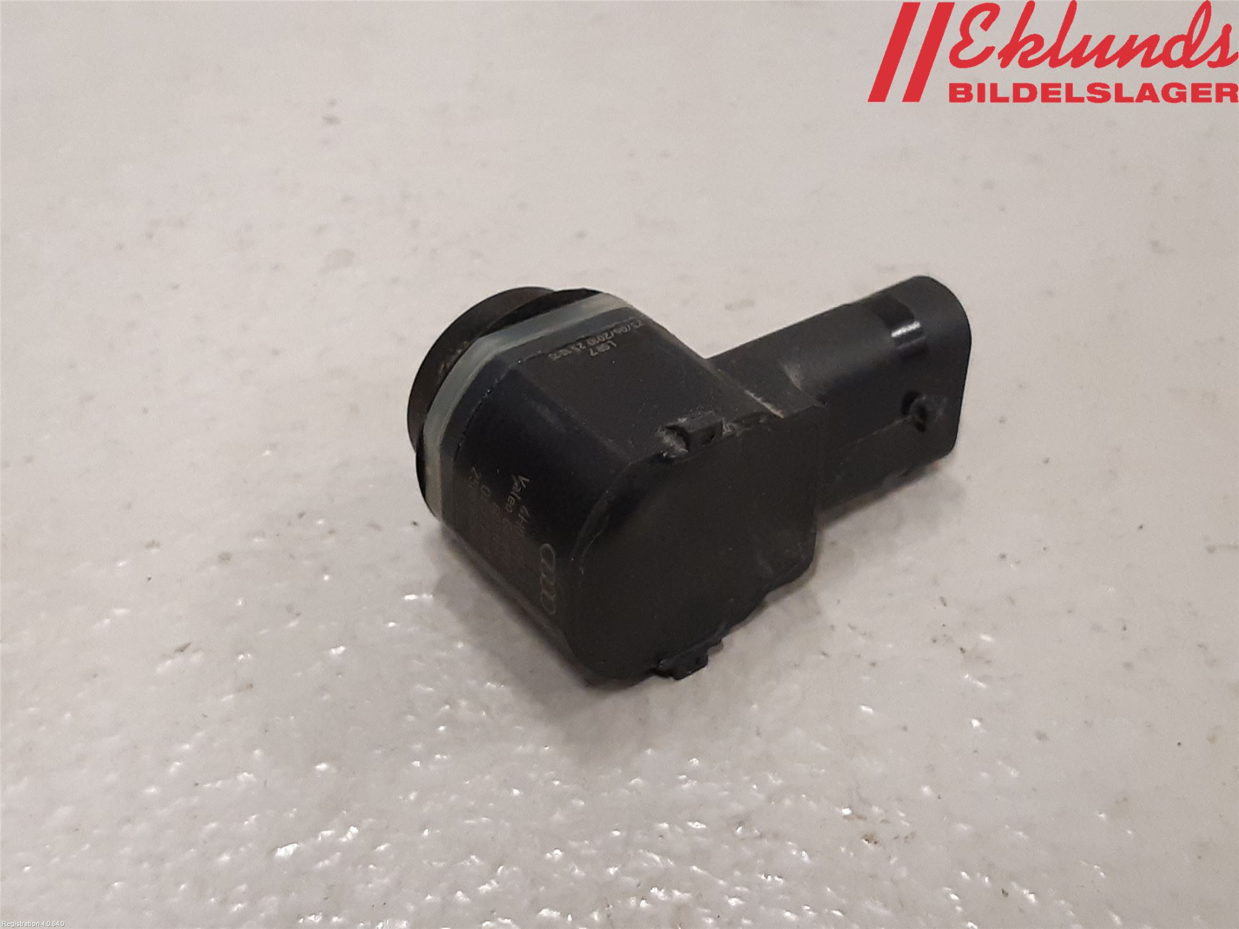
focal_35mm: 26
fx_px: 931
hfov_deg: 67.3
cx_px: 620
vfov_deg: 53.1
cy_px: 464
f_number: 1.7
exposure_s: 1/50
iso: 200
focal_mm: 3.93
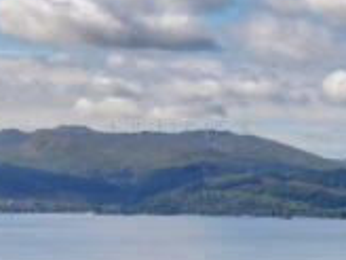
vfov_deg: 8.6
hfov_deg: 11.9
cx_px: 660
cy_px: 710
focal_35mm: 150
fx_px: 1499
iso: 200
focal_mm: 8.67
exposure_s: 1/160
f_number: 1.8
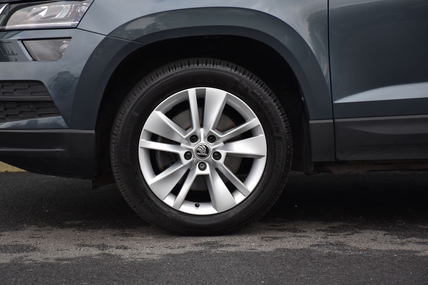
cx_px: 206
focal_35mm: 144
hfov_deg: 14.3
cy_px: 142
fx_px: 1712
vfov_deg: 9.5
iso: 400
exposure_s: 1/400
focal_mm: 90
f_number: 5.3
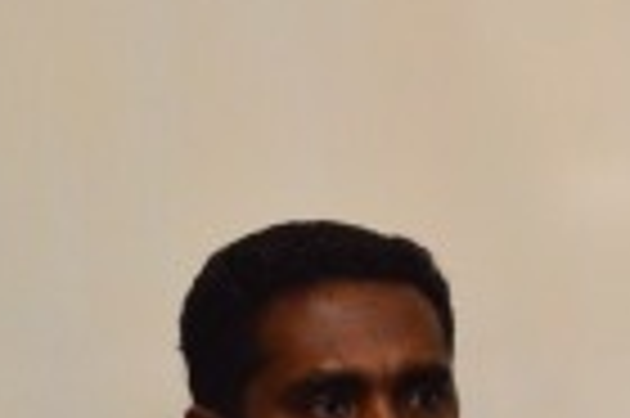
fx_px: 3601
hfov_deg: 9.7
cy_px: 647
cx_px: 936
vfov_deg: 6.6
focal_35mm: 206
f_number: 7.1
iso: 800
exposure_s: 1/125
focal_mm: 32
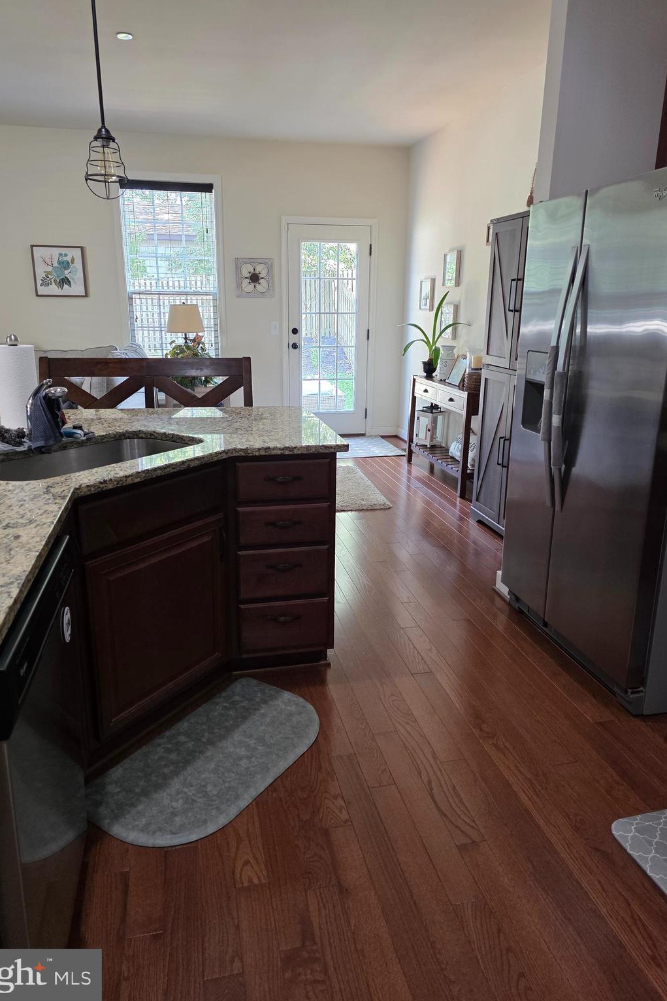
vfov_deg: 73.7
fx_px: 667
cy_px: 500
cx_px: 315
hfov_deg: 53.1
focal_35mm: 24
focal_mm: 6.3
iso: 320
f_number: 1.7
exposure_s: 1/120
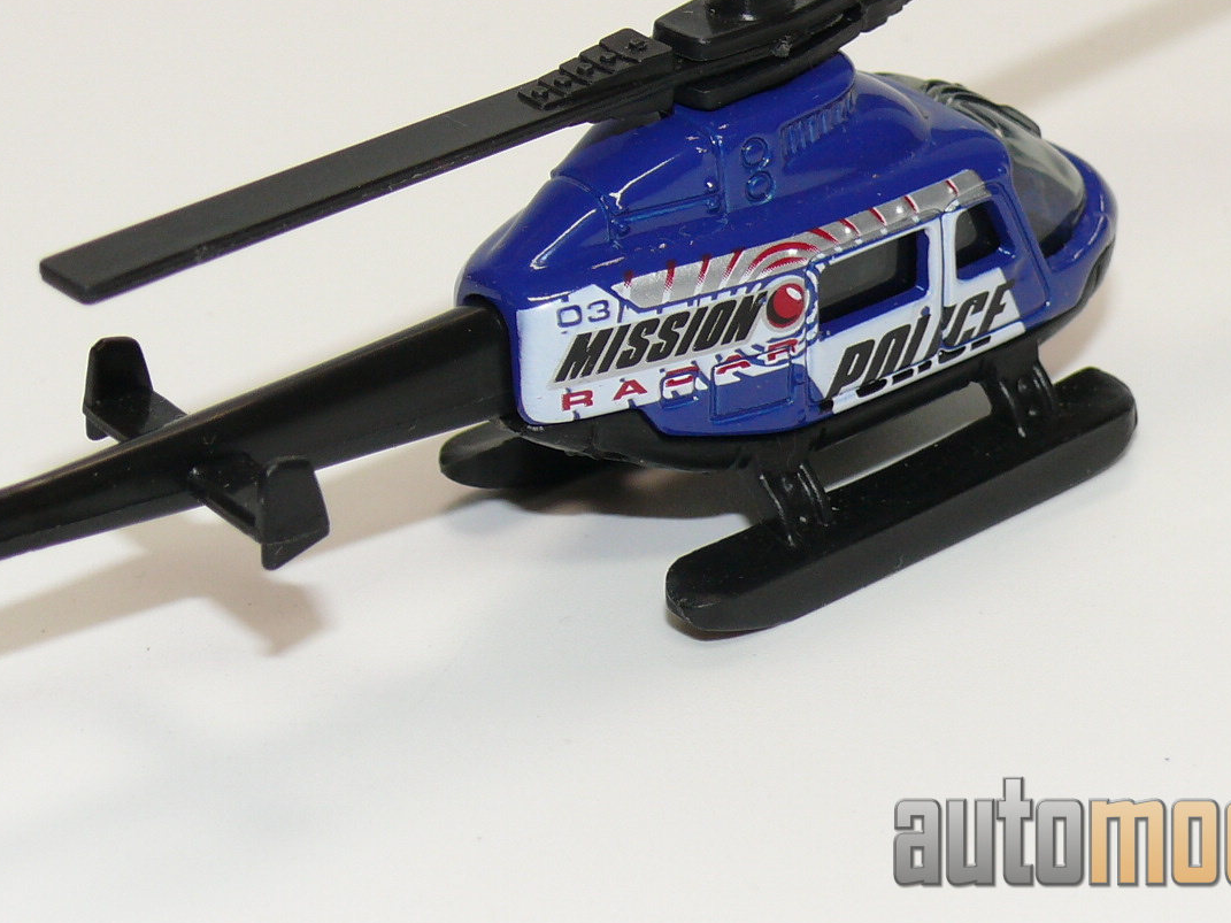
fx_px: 4302
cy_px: 240
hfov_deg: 16.3
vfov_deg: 12.2
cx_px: 629
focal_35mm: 121
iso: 100
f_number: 4
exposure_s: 1/30
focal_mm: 11.9
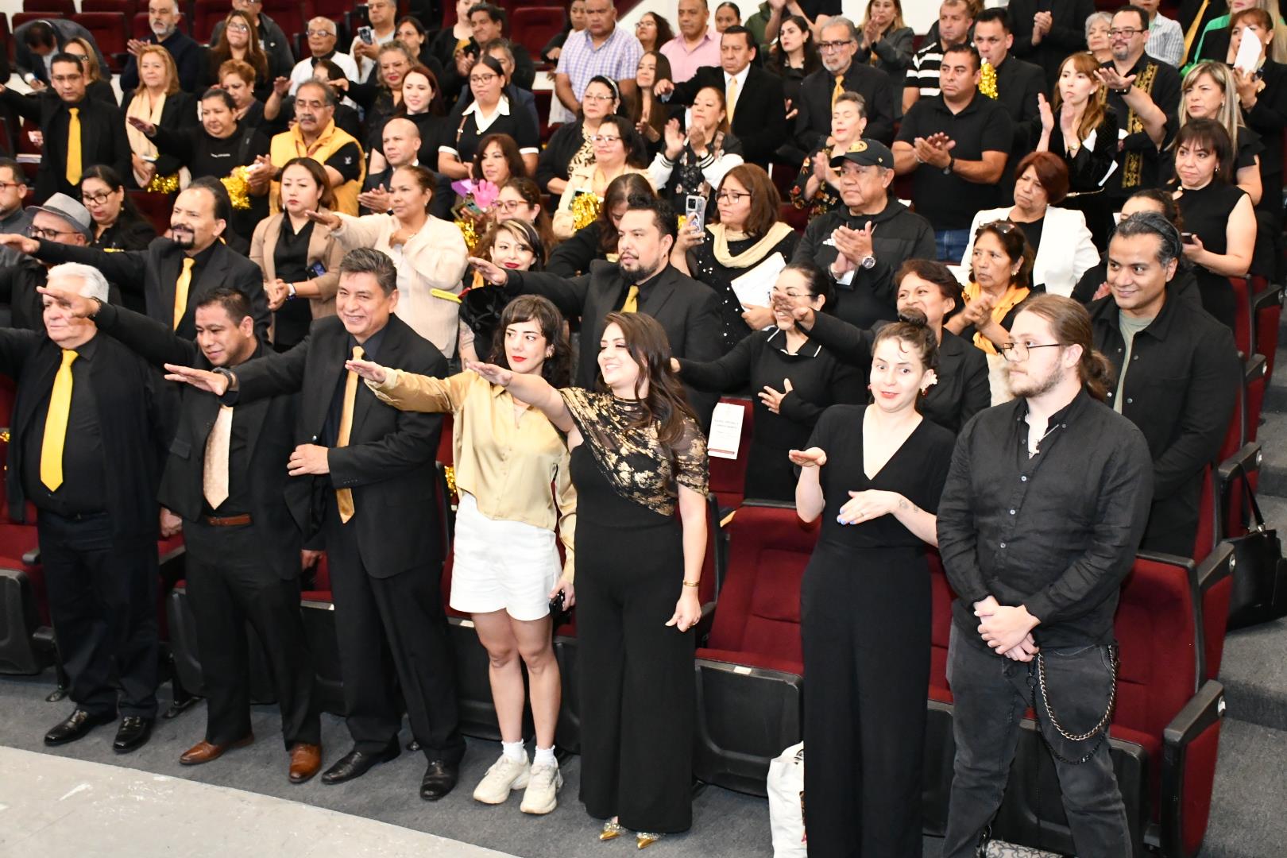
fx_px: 1716
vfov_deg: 28.1
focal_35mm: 48
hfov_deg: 41.1
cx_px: 644
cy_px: 429
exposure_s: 1/60
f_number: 4
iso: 5600
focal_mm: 32
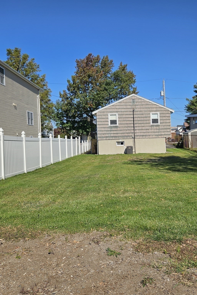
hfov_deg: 39.7
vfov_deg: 58.7
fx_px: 263
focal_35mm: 32
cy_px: 147
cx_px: 154
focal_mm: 5.4
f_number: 1.8
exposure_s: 1/4076
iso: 25
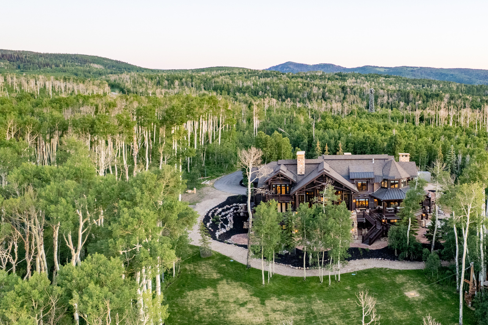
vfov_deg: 37.8
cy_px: 157
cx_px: 350
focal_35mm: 35
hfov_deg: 52.6
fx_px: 474
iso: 100
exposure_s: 1/100
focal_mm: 8.38
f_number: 2.8
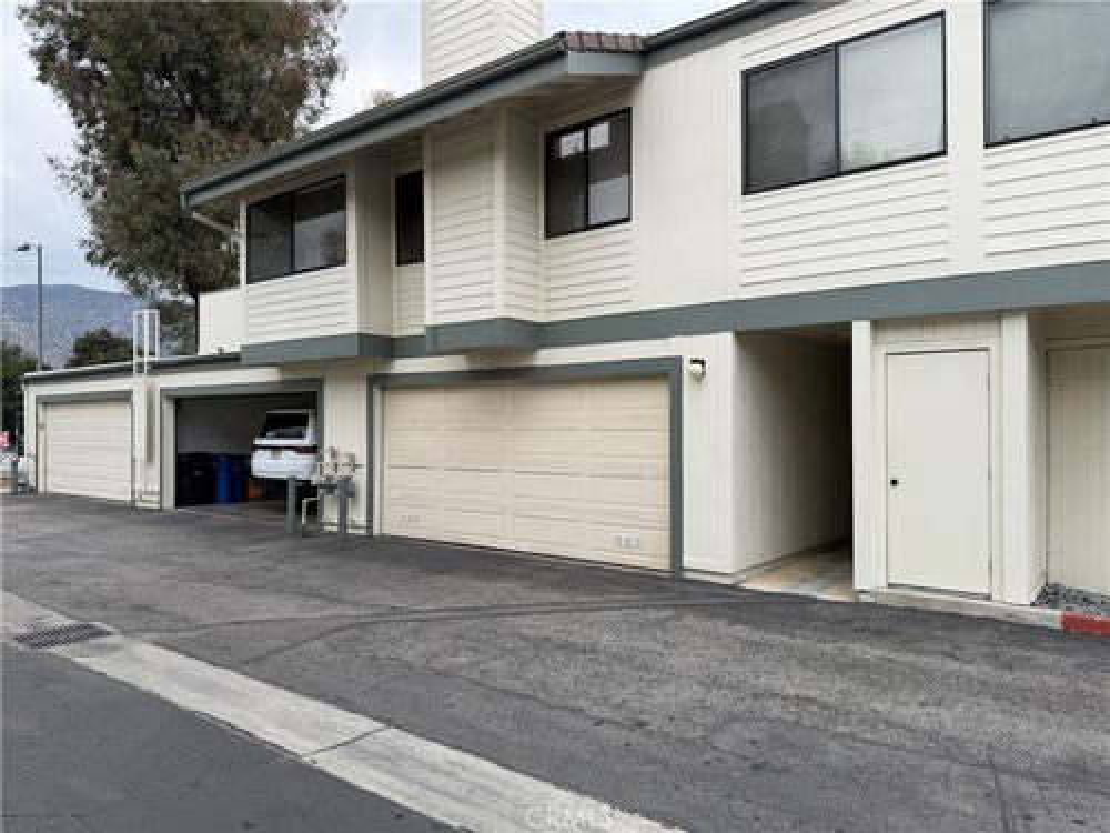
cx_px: 555
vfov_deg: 56.8
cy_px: 416
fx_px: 770
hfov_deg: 71.6
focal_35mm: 24
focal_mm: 6.76
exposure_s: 1/1553
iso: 80
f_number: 1.78
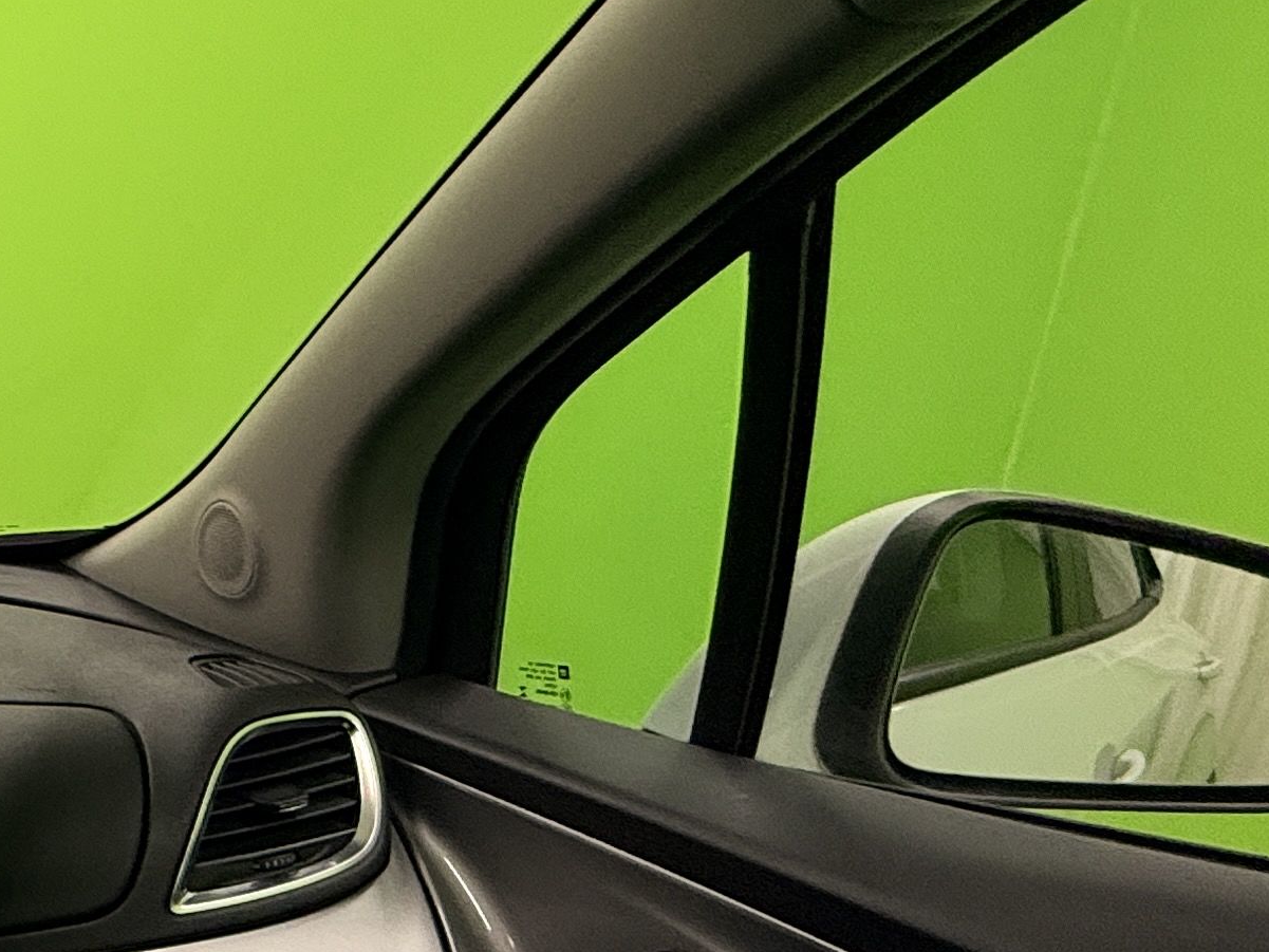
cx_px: -705
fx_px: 1723
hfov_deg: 26.6
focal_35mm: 47
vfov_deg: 29.9
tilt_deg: -16.5
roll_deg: -1.0
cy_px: 810
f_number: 2.2
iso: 160
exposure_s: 1/100
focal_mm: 2.22
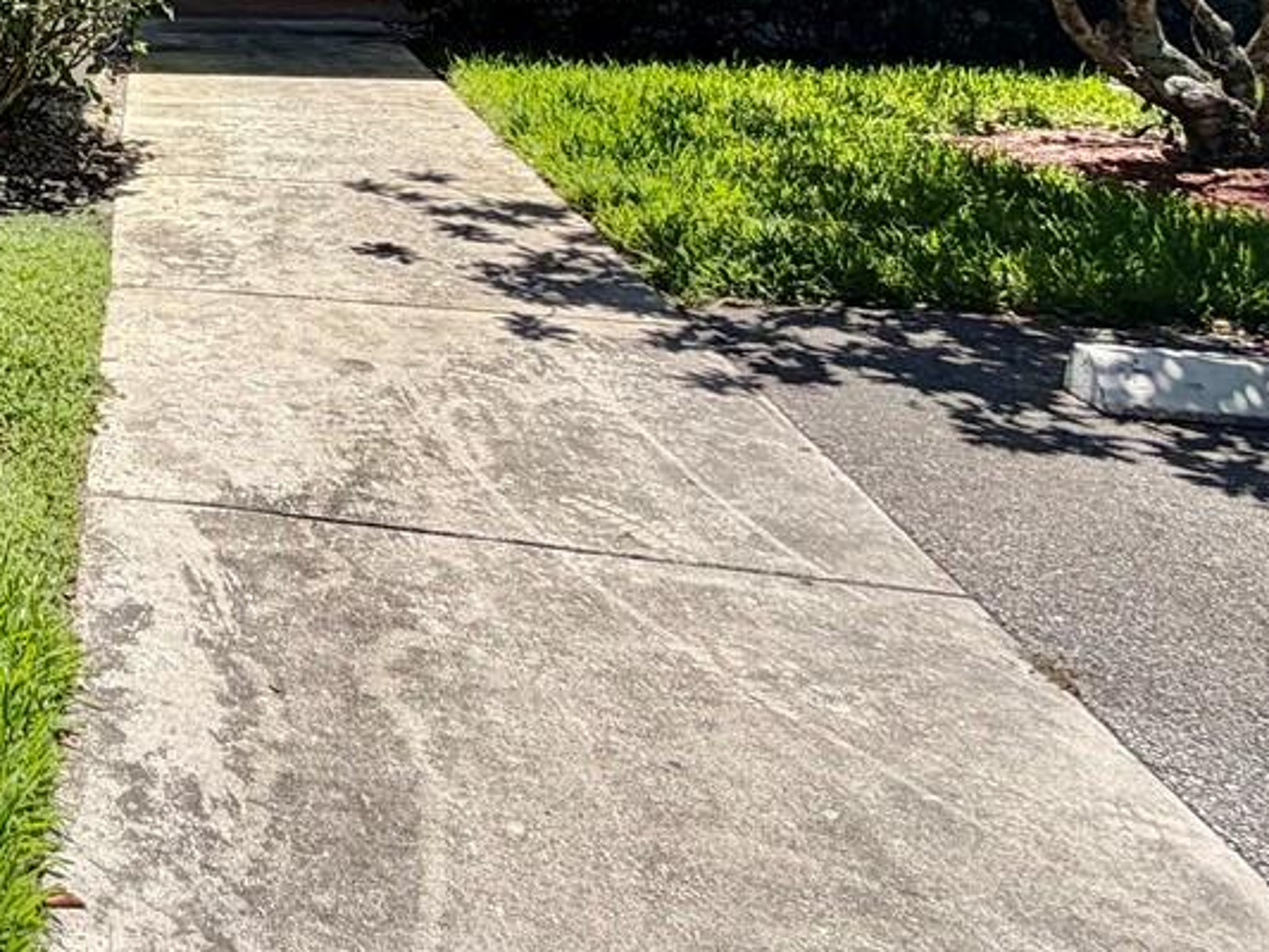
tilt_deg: +0.5
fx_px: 1540
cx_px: -410
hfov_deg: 32.6
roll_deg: +2.1
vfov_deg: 29.6
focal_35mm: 42
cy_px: -188
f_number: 2.2
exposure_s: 1/770
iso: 32
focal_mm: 2.22
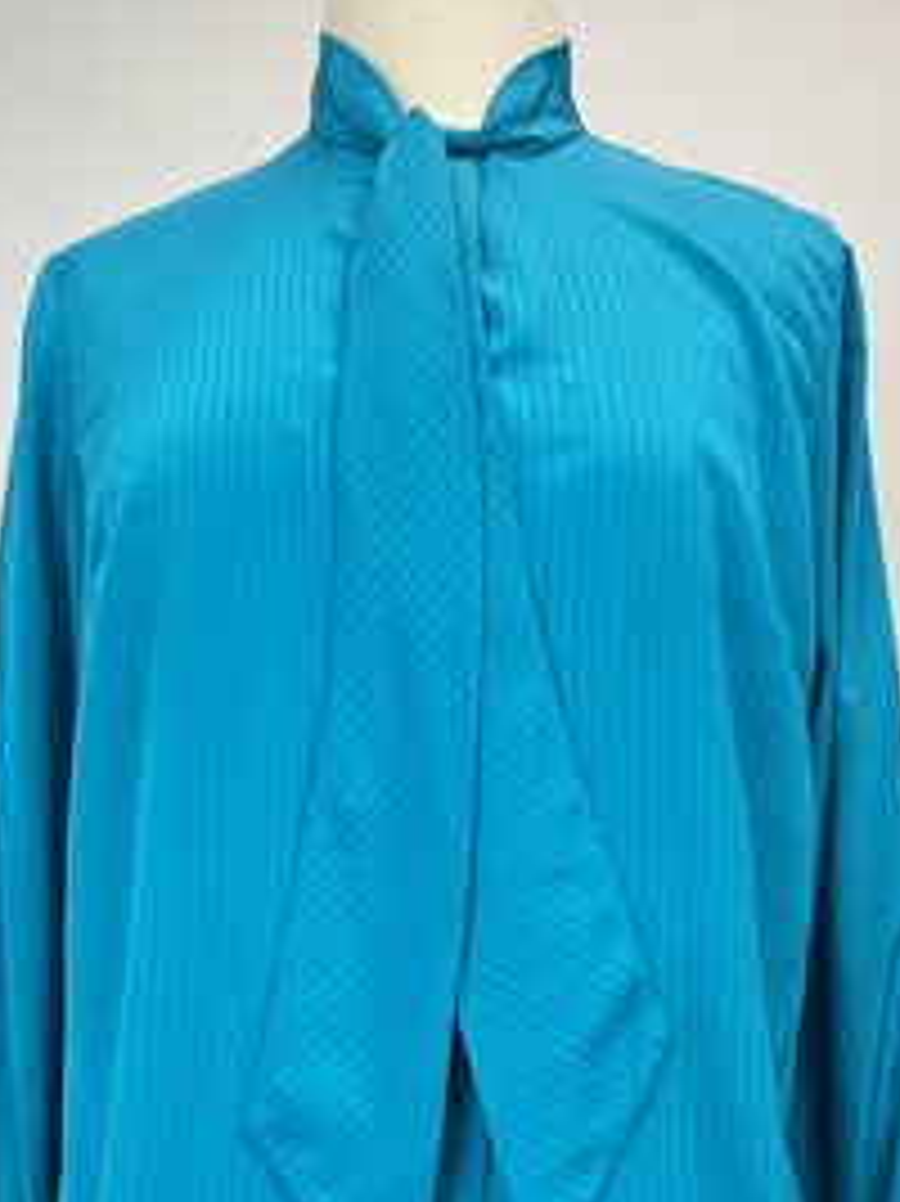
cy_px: 815
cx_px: 436
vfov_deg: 47.0
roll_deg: +0.0
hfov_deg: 36.8
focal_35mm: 39
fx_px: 1353
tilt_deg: +0.4
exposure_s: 1/120
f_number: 1.6
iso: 50
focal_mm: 5.1
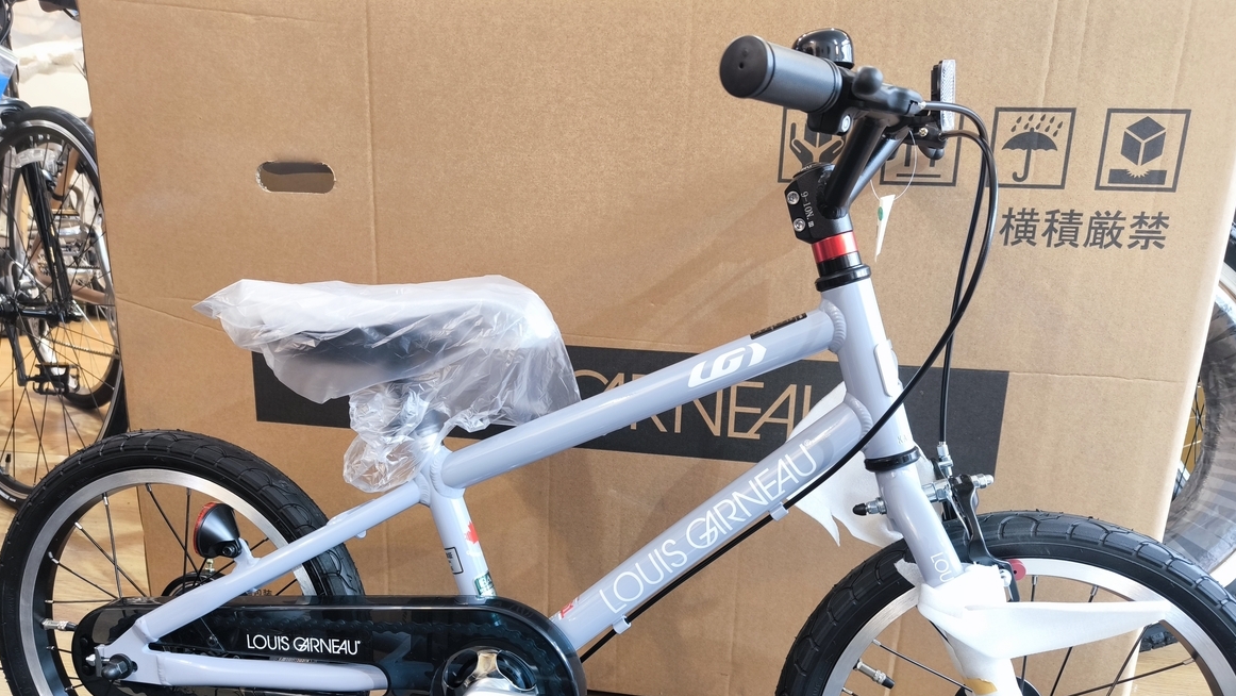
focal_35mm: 27
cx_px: 621
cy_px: 436
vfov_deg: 42.6
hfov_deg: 69.9
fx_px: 885
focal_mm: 6.92
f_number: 1.9
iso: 400
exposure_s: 1/60
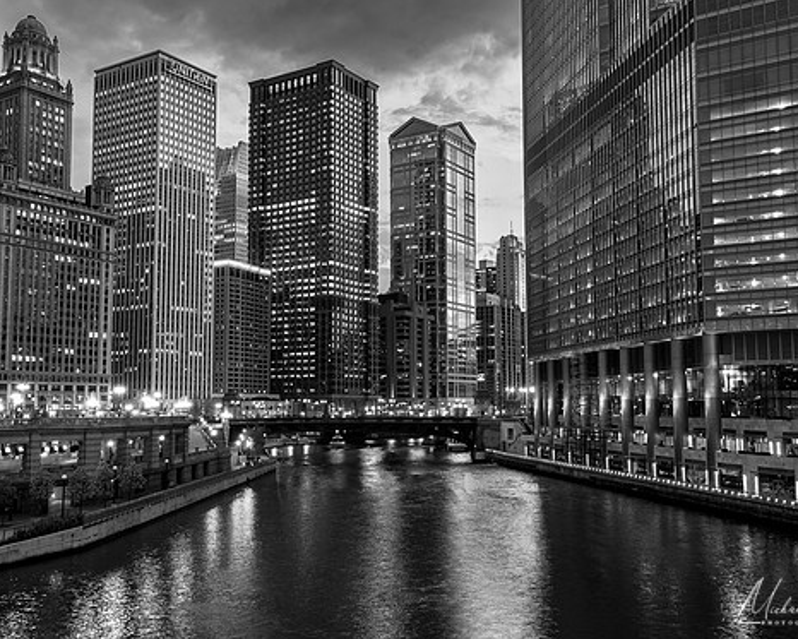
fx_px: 827
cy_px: 311
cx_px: 375
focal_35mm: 35
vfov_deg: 42.2
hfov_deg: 51.5
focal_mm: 20
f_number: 8
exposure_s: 1.3
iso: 200
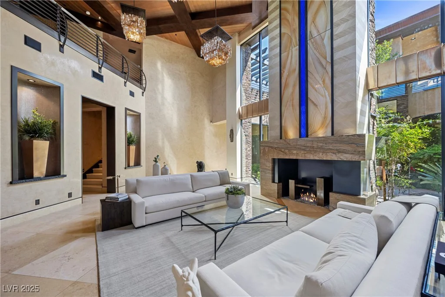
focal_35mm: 14
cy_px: 148
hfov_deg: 104.2
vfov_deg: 81.2
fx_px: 173
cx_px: 222
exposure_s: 1/4
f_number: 8
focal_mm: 14
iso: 500
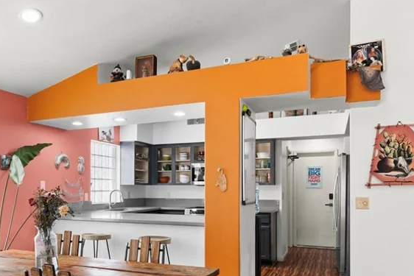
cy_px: 187
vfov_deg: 41.7
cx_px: 161
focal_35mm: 31
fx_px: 357
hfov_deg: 59.7
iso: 500
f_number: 8
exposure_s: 1/15
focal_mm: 17
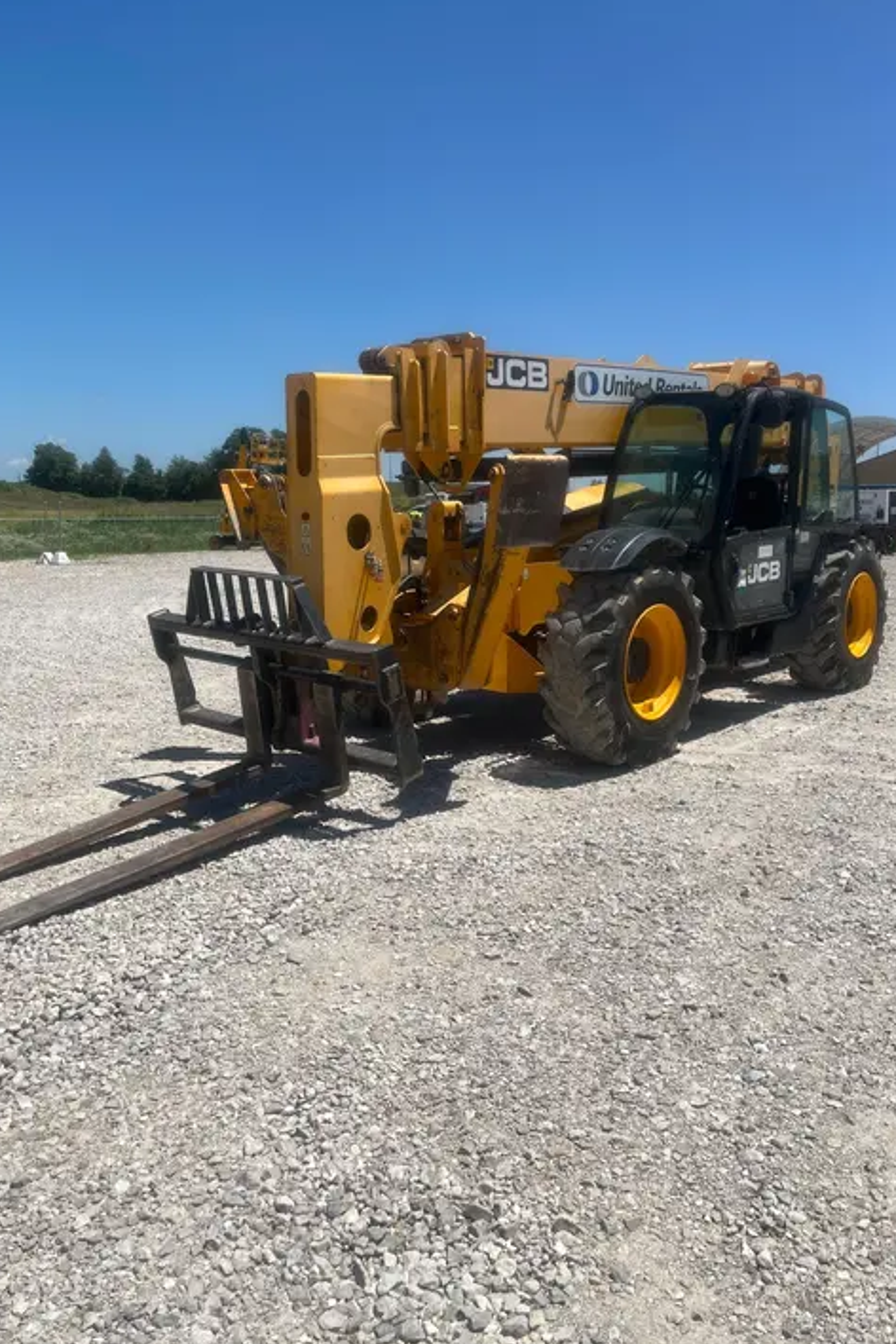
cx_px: 482
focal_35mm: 28
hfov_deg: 46.4
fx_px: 1045
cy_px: 656
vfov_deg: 65.5
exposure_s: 1/6173
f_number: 1.6
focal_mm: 5.1
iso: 50
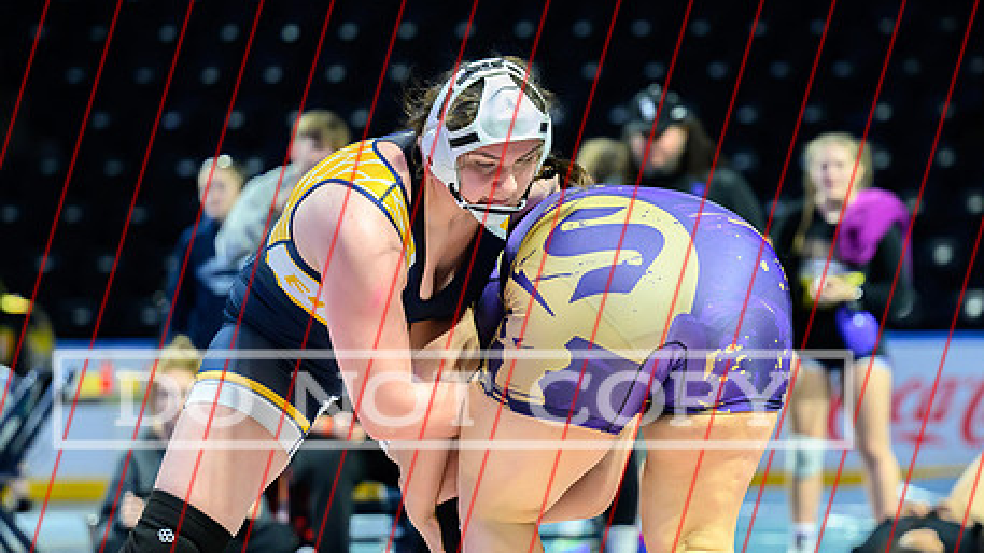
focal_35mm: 177
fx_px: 4618
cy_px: 367
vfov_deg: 6.9
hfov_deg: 12.2
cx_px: 541
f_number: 2.8
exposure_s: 1/640
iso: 4000
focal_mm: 104
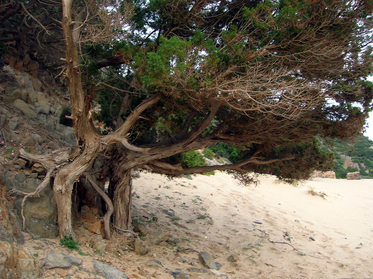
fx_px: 366
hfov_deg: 54.0
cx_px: 186
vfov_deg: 41.7
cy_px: 140
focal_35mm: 34
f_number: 4.9
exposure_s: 1/44
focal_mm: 5.7
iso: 50
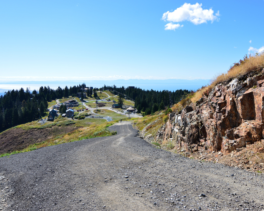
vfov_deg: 55.7
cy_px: 106
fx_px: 200
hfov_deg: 66.7
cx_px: 145
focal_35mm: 26
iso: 100
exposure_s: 1/200
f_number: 8
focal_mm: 15
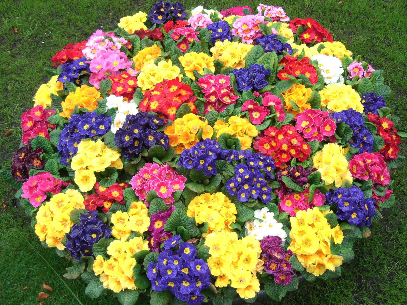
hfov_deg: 49.0
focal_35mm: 38
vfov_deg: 37.7
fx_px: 447
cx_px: 204
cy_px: 152
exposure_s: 1/125
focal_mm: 7.9
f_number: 2.8
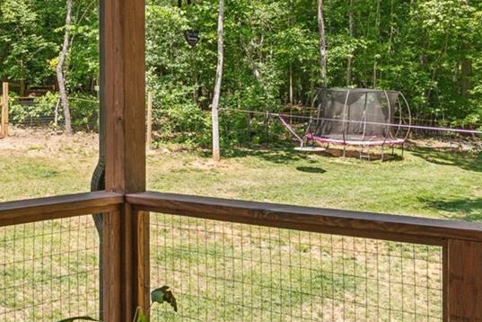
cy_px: 110
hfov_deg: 31.3
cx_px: 201
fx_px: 857
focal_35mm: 64
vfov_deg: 21.2
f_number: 9
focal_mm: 16.8
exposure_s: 1/40
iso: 100
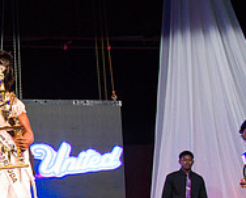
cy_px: 144
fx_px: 569
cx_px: -82
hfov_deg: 21.8
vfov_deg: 19.6
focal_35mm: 78
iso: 4000
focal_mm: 27
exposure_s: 1/160
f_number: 5
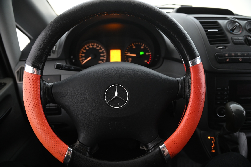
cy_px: 84
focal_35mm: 24
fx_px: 167
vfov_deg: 53.1
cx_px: 126
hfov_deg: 73.8
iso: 2000
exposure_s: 1/15
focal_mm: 24
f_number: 4
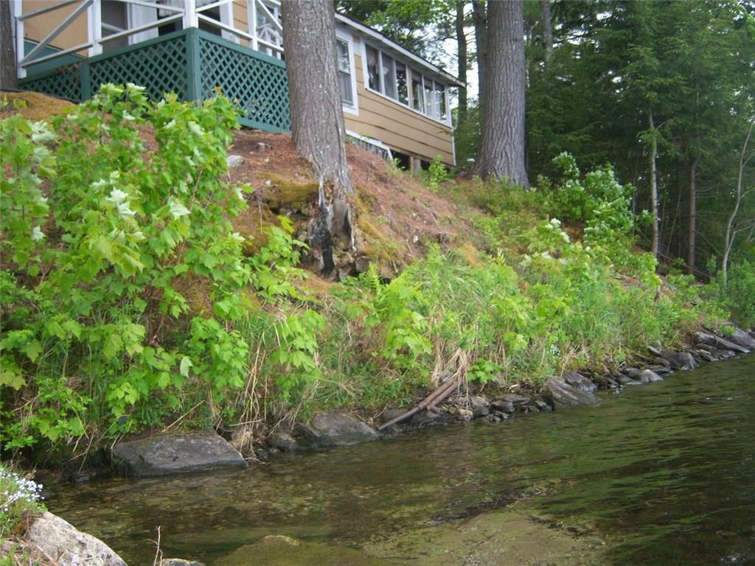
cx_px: 378
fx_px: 785
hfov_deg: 51.4
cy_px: 283
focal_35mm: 36
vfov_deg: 39.7
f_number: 2.8
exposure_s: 1/200
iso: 80
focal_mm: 7.5
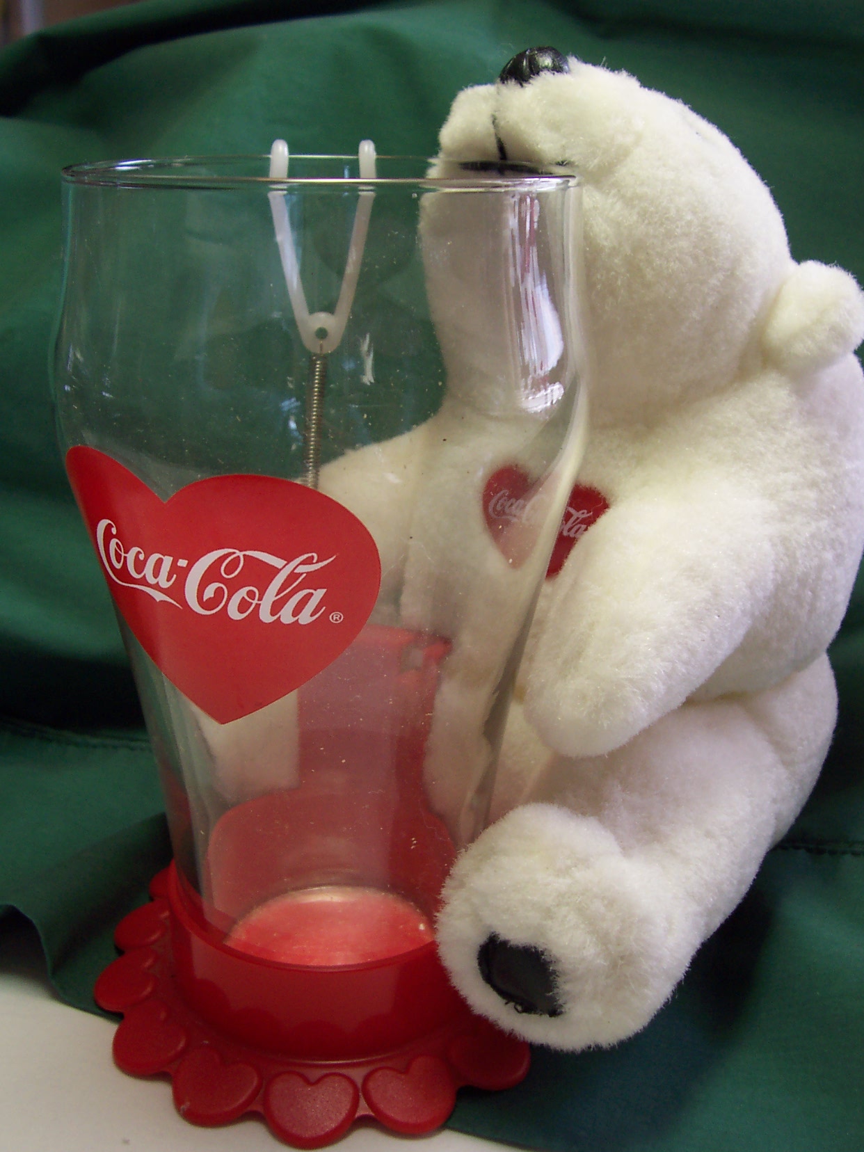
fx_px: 1231
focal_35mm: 37
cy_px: 576
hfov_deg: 38.7
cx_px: 432
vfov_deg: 50.1
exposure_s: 1/45
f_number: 2.8
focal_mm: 5.6
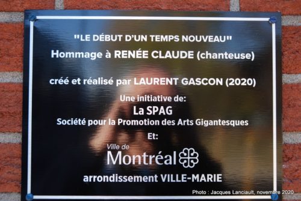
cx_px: 150
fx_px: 427
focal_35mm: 51
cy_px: 100
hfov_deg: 38.8
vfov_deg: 26.6
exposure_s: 1/50
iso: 100
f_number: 4.2
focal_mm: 34
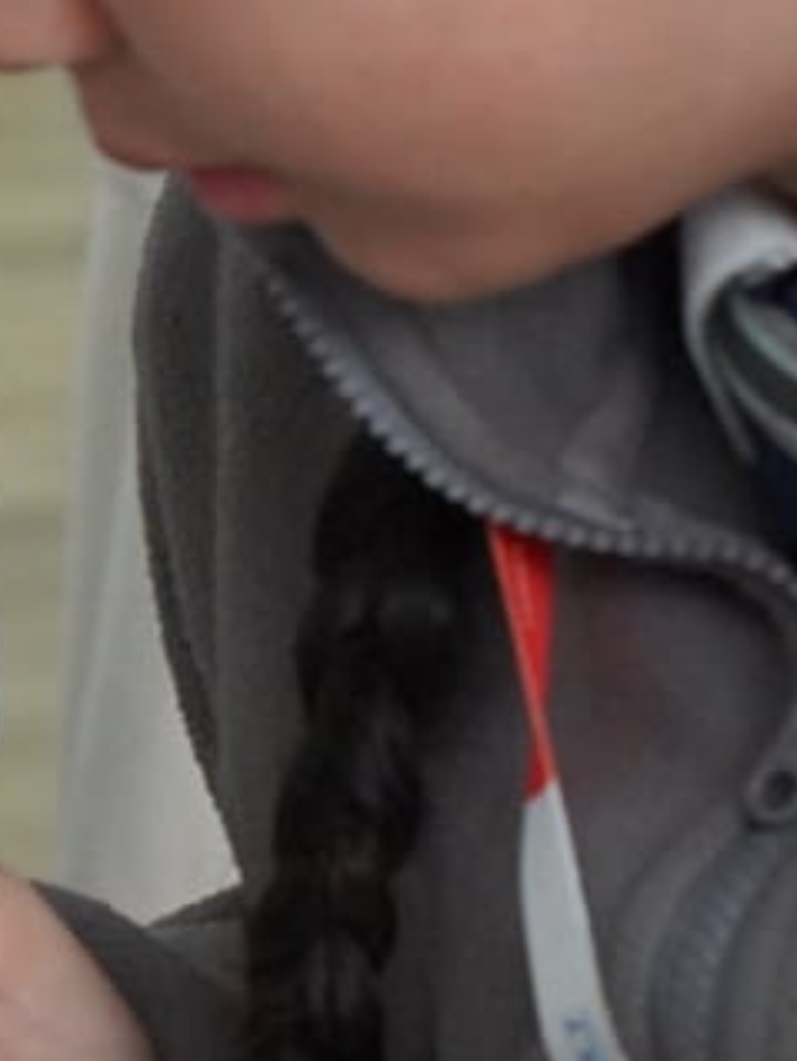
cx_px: -1422
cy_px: 247
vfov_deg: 6.4
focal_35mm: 308
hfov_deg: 4.7
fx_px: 9443
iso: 6400
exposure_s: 1/400
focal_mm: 64
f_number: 6.3
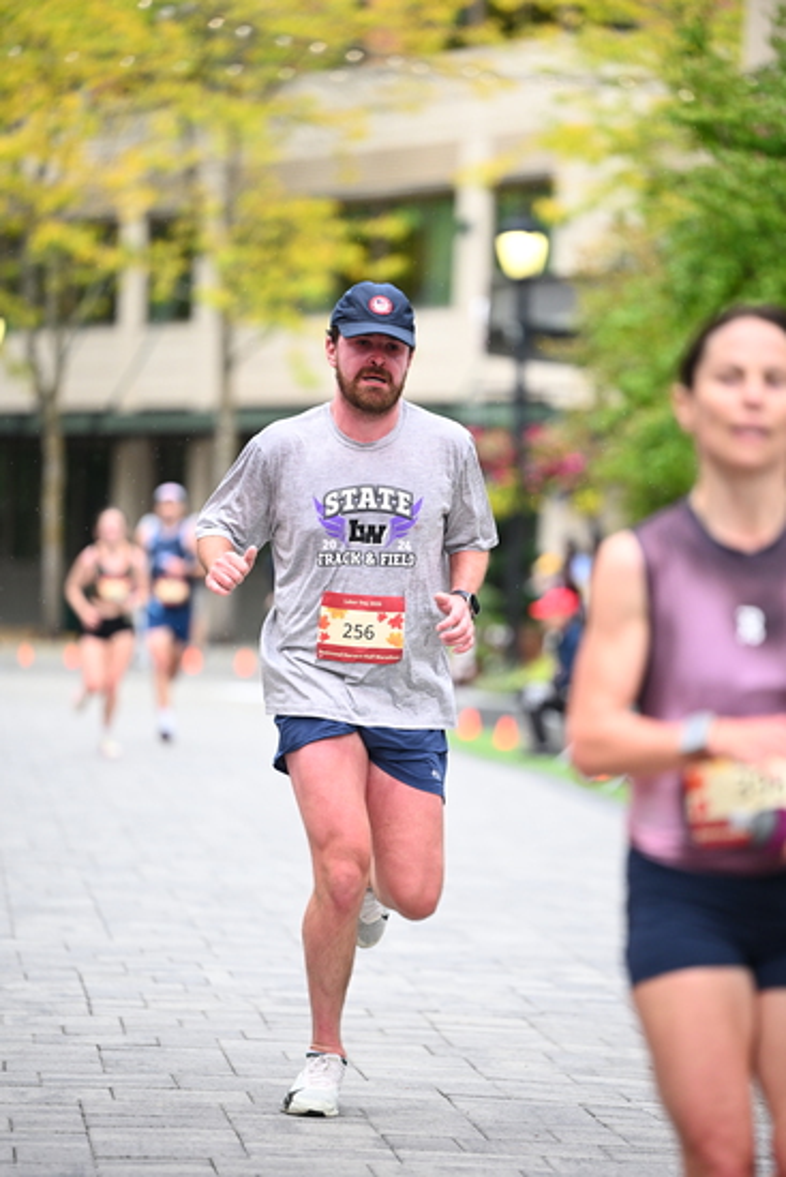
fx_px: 5727
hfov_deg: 7.9
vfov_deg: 11.7
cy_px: 588
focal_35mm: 175
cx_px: 393
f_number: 2.8
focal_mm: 175
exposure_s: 1/1250
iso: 1250
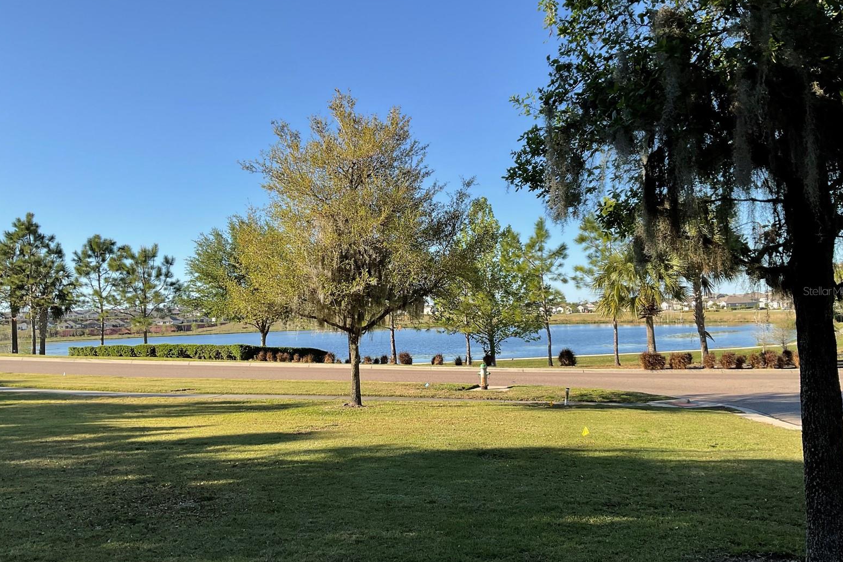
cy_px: 291
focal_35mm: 31
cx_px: 421
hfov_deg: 60.3
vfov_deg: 42.3
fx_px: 726
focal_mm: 3
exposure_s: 1/1055
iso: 16
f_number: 1.8
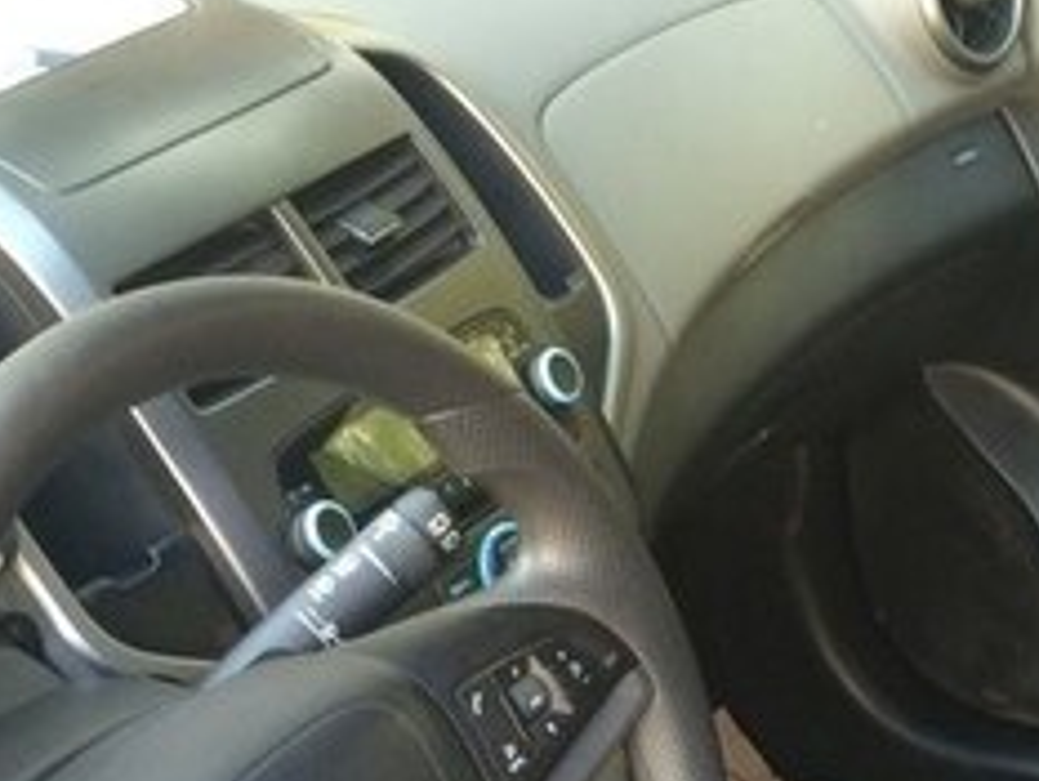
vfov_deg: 16.8
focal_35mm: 82
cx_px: 919
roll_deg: -0.5
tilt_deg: -38.6
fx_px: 2462
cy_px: 1069
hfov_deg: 23.3
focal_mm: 4.15
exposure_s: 1/33
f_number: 2.2
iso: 100
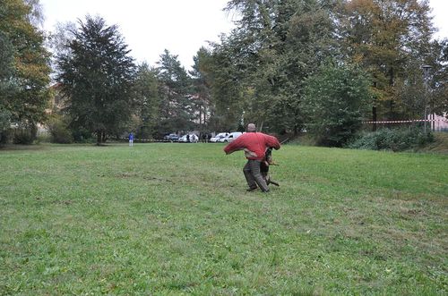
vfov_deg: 26.4
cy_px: 148
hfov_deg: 39.0
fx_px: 633
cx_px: 224
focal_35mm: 51
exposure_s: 1/320
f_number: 6.3
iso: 800
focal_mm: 34
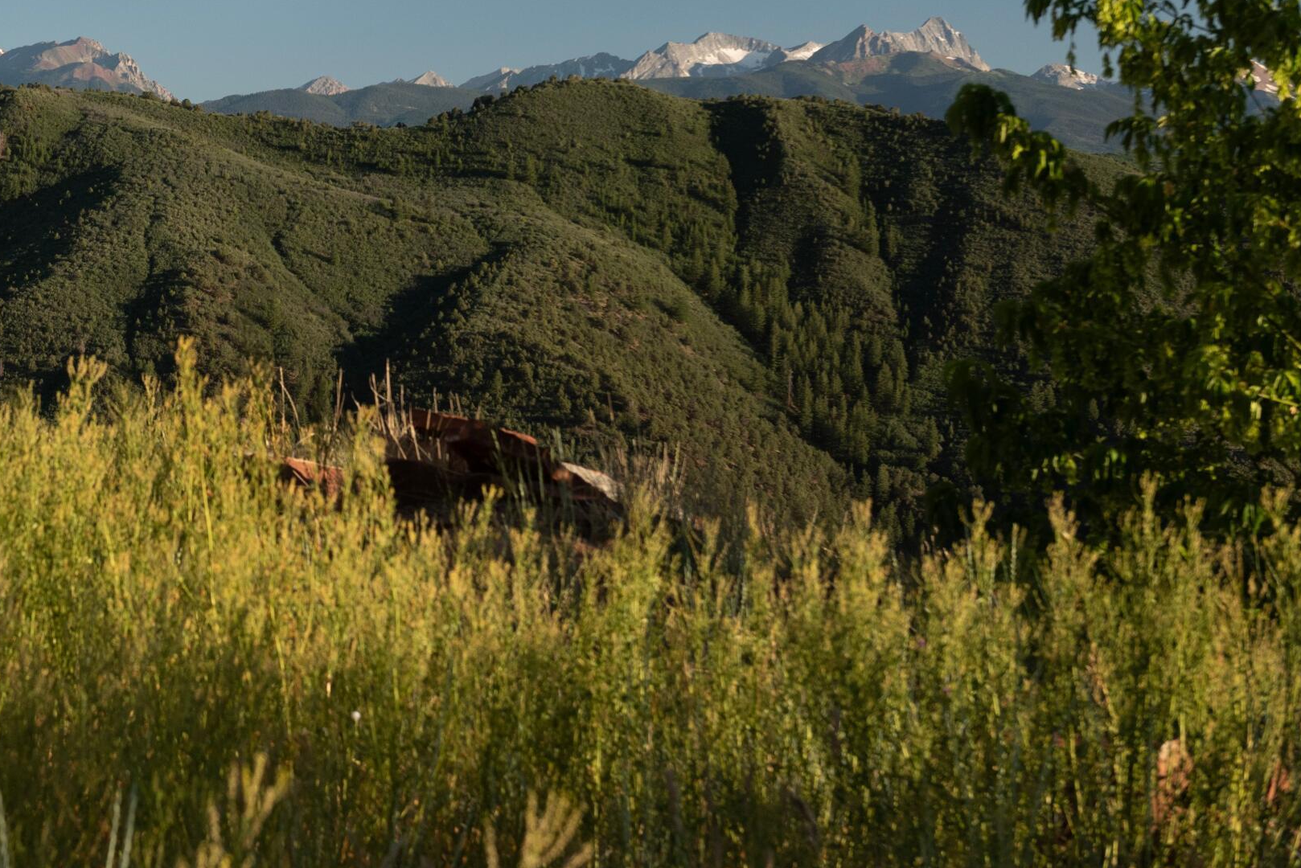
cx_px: 193
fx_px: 3217
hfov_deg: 22.4
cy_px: 130
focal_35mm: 89
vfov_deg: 15.2
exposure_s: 1/320
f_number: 7.1
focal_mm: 48
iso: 400
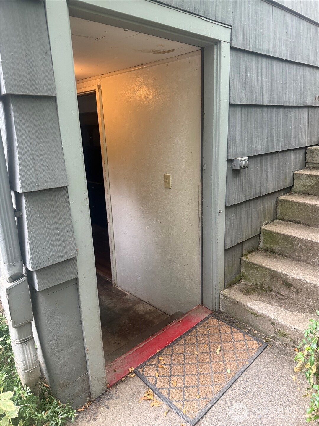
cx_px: 160
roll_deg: +3.4
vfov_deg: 71.6
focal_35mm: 24
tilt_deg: -12.9
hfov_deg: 56.8
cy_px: 213
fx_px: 295
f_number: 1.78
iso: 160
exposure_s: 1/121
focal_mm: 6.76
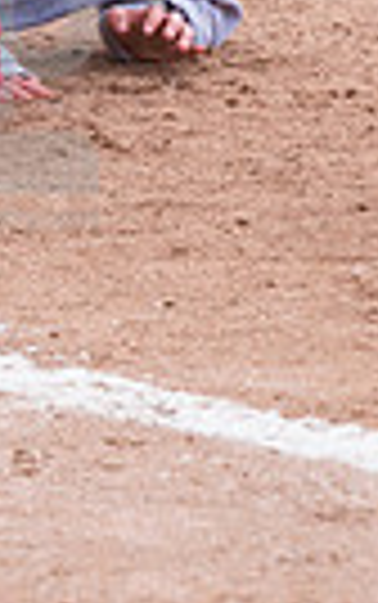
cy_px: 74
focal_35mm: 882
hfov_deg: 1.5
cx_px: -36
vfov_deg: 2.4
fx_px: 14507
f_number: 5.6
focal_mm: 200
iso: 640
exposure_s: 1/1600
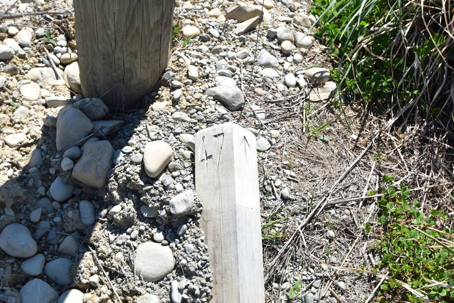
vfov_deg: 36.9
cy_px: 152
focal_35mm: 36
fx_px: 454
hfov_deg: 53.1
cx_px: 227
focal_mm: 24
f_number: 9
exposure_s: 1/320
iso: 200
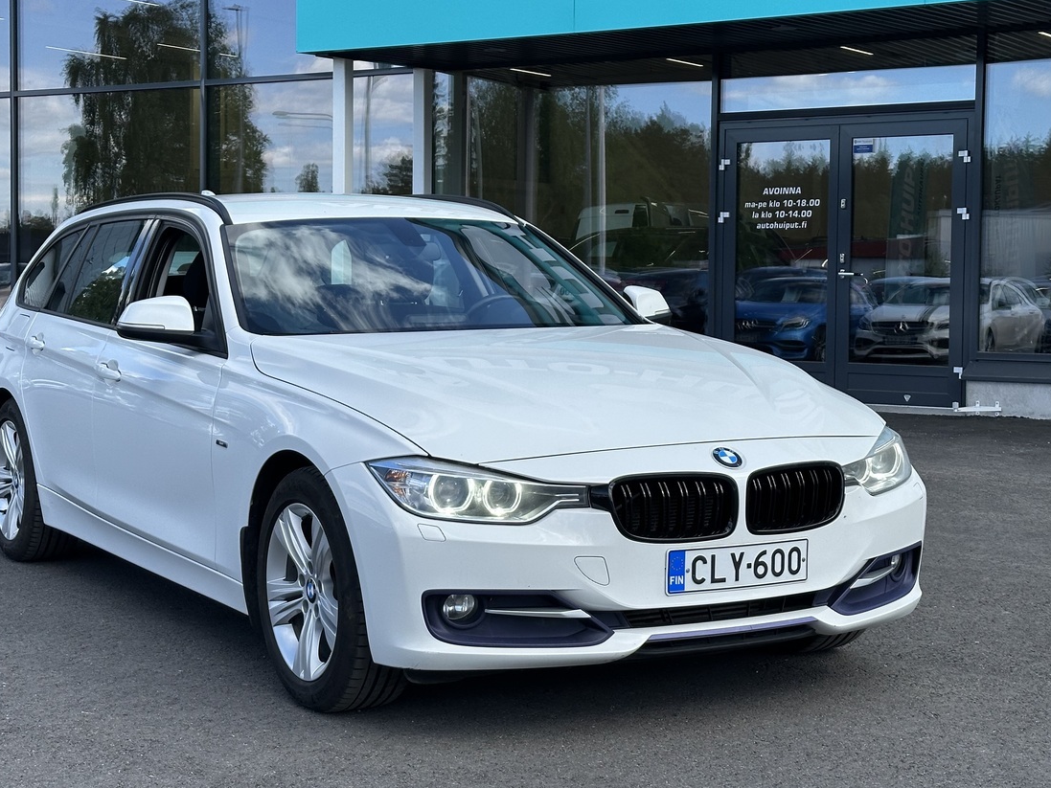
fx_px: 1913
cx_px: 451
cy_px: 349
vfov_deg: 23.3
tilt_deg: -1.0
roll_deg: +0.0
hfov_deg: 30.7
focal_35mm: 63
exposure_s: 1/1565
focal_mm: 6.86
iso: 64
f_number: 1.78
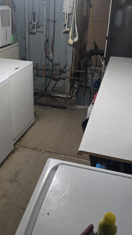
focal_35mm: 38
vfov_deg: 52.8
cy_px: 113
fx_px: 236
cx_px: 50
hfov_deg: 31.1
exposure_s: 1/60
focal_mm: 5.4
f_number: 1.8
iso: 800
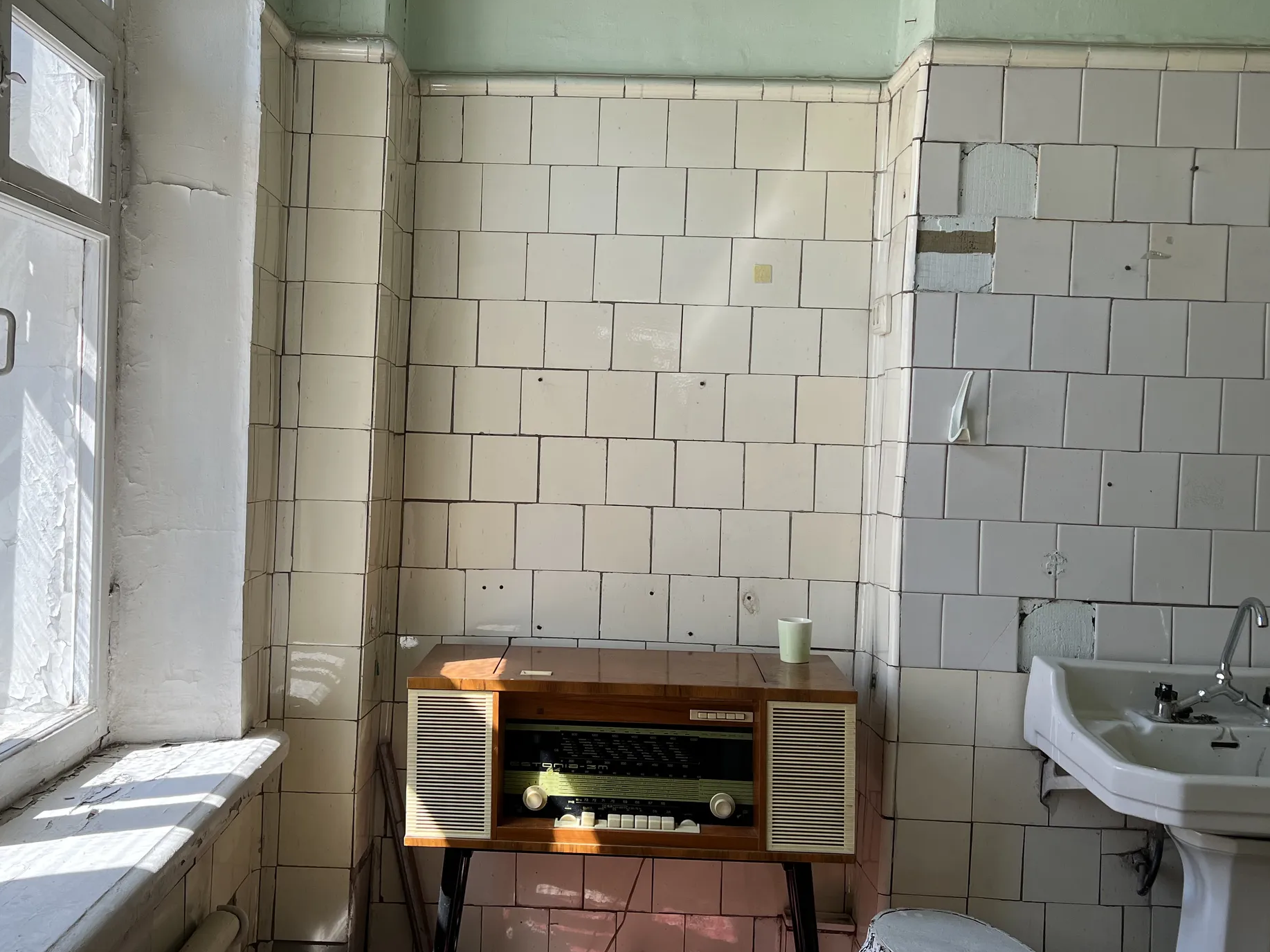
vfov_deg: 41.8
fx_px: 1247
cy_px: 471
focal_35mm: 34
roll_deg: -2.0
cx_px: 518
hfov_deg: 53.6
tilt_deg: +2.4
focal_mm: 5.7
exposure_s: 1/628
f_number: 1.5
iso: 50
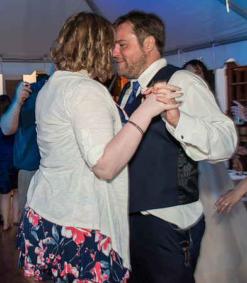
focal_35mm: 54
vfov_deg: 33.4
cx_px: 58
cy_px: 126
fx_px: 472
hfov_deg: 28.8
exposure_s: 1/60
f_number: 4
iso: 800
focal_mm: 24
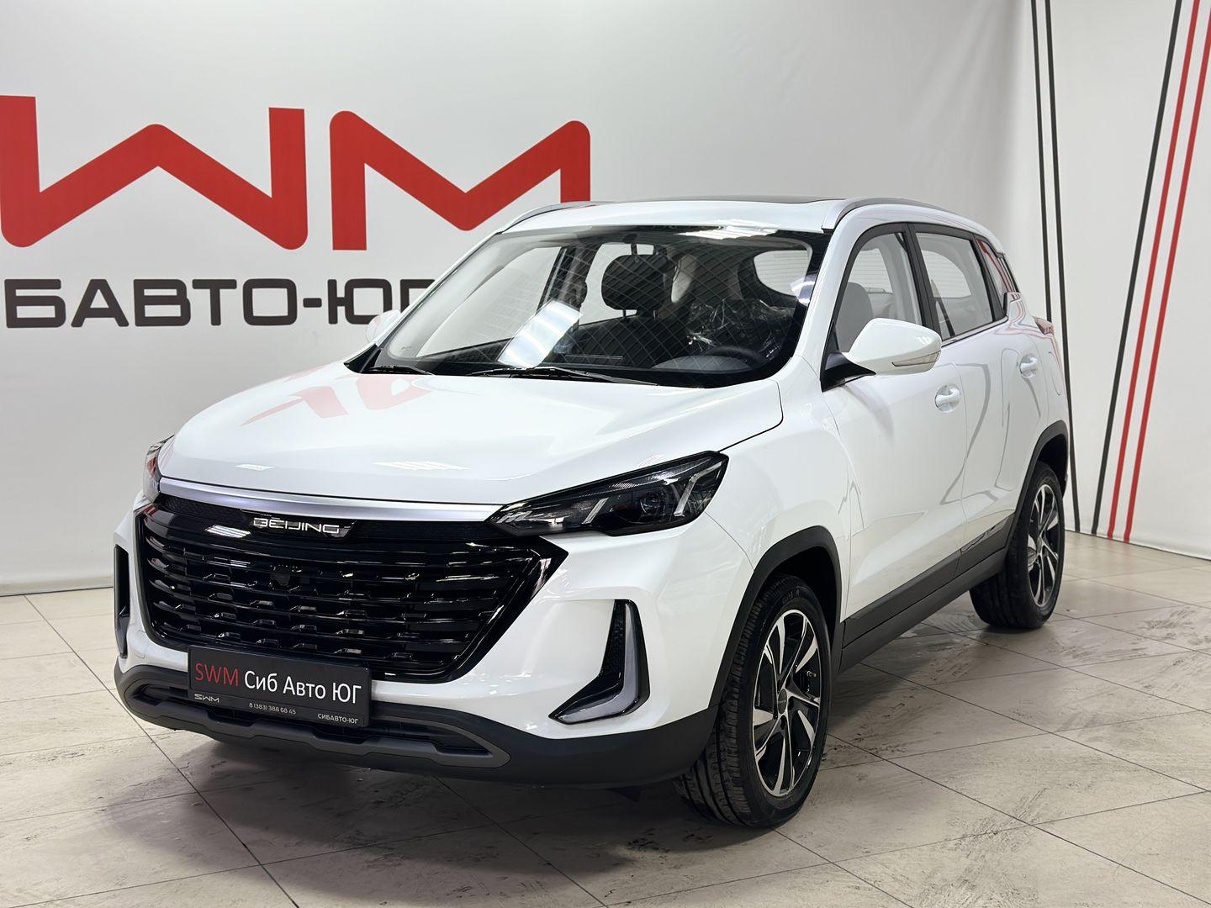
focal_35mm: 48
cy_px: 454
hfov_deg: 39.7
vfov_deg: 30.3
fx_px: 1679
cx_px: 606
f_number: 1.78
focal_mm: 6.86
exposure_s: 1/107
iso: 64
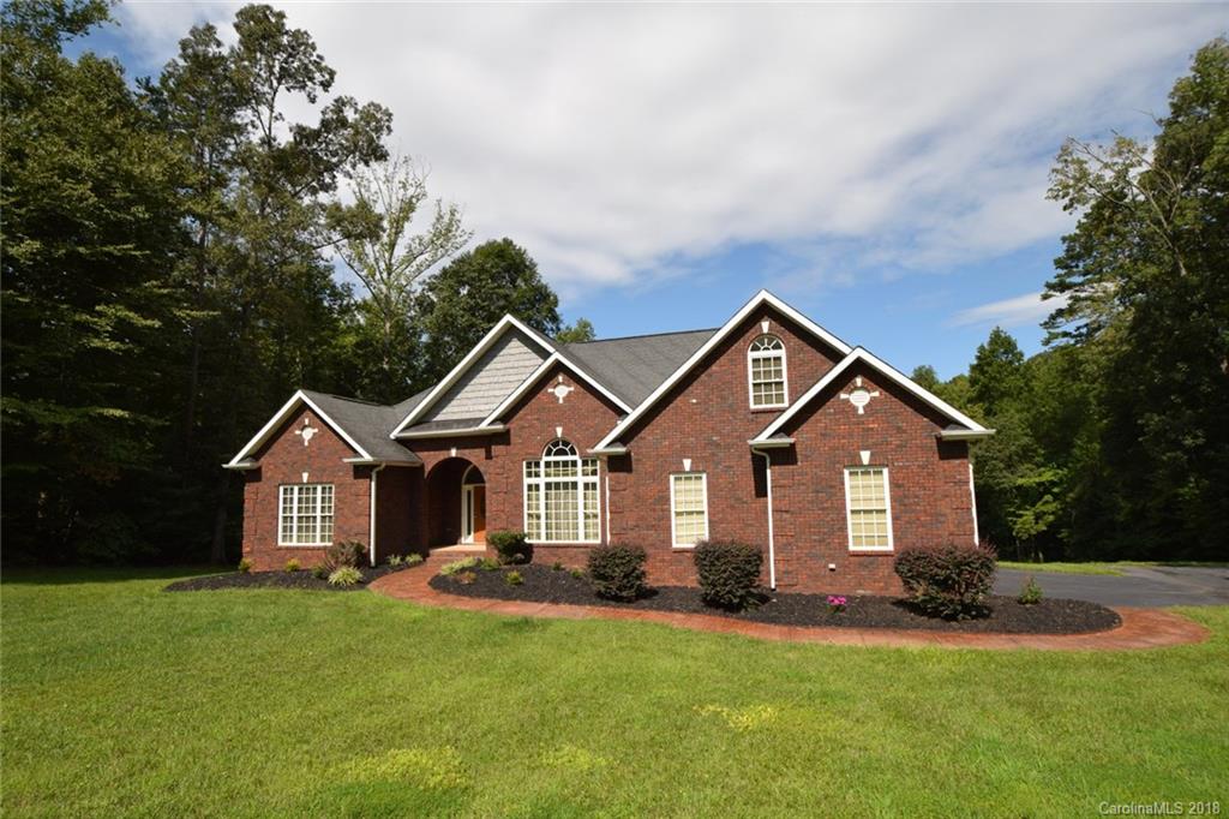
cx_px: 614
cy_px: 410
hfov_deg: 90.0
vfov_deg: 67.3
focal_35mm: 18
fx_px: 614
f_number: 10
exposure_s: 1/200
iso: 100
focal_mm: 12
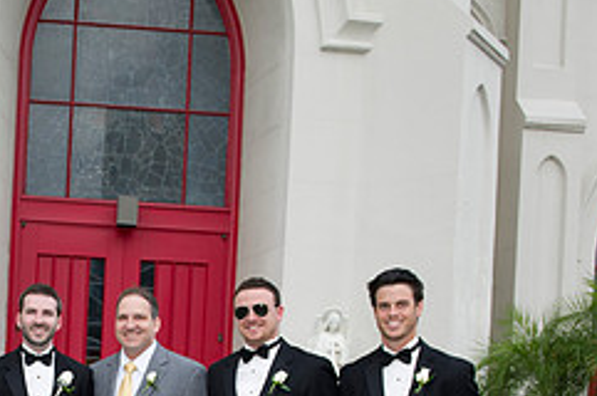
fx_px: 1076
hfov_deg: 30.1
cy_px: 458
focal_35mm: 65
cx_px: 102
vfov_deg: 19.8
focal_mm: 27
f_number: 4
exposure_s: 1/125
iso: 200
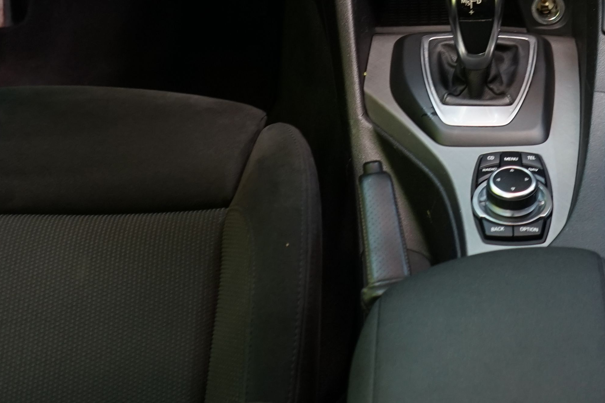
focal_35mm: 84
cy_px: -50
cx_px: 498
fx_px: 1411
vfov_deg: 15.8
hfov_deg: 23.8
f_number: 3.5
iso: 640
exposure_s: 1/30
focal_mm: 28
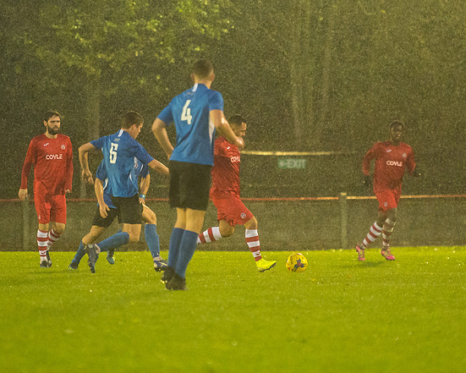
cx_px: 234
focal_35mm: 465
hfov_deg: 4.2
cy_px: 203
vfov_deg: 3.3
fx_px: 6414
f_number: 2.8
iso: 5000
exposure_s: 1/1000
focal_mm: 200
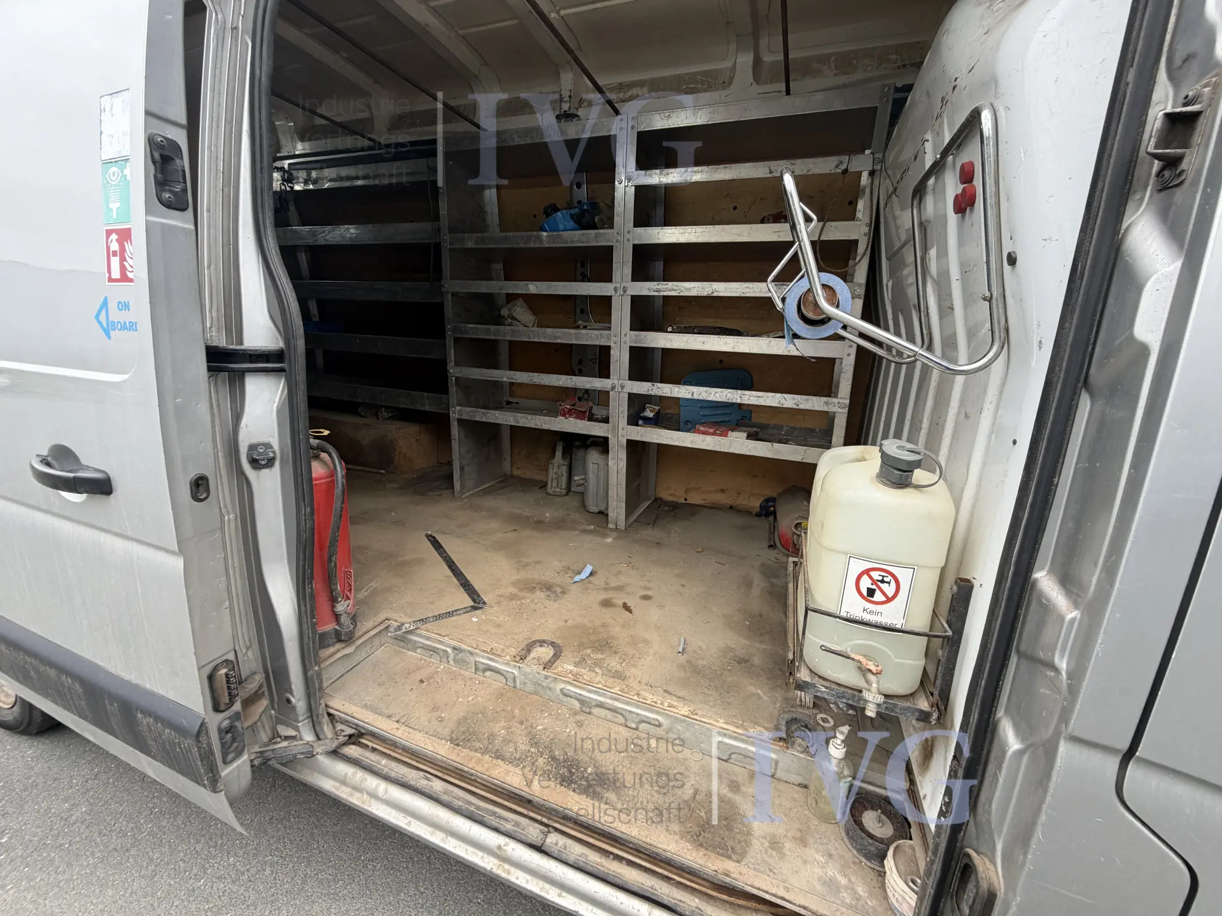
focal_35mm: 14
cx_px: 611
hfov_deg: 102.1
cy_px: 458
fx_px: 494
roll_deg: +1.0
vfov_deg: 85.7
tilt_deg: -10.9
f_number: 2.2
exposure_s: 1/121
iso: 100
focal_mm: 2.22
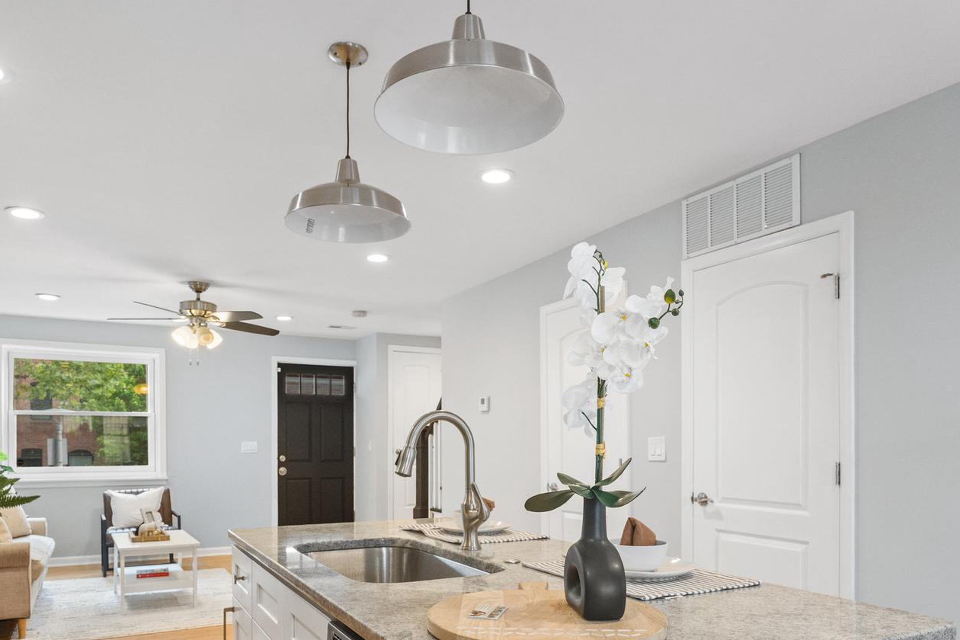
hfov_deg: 69.4
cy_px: 405
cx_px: 465
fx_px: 693
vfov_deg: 49.0
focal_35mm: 26
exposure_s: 1/20
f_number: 8
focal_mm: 16
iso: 2000
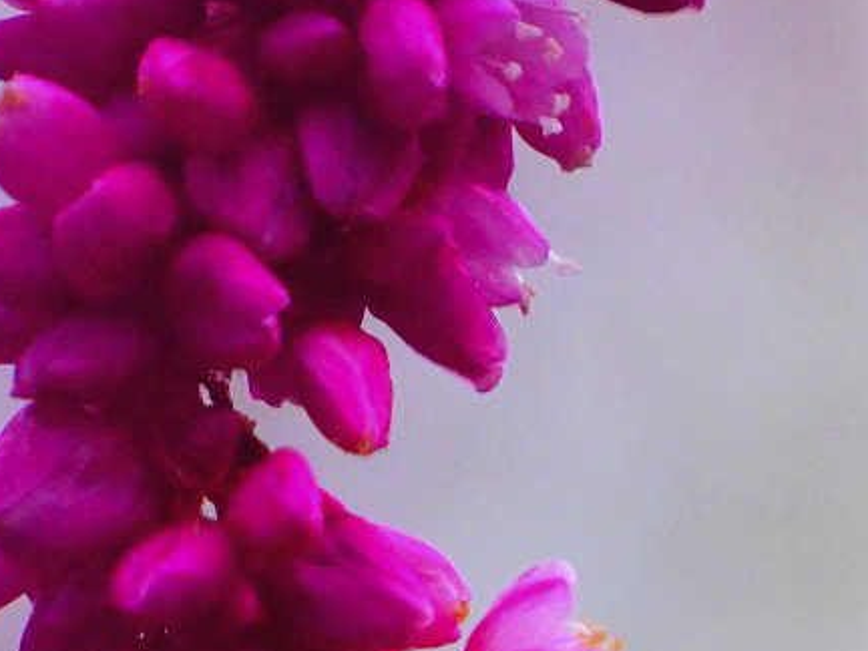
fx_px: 36008
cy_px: 652
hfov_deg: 1.4
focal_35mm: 1436
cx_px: 390
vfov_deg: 1.0
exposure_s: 1/400
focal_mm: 210
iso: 500
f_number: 6.3
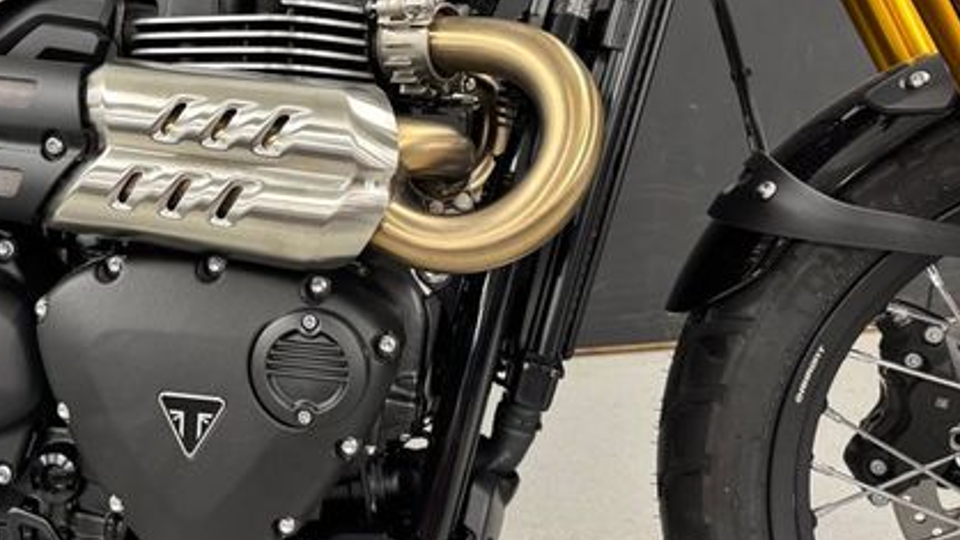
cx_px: 264
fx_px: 1018
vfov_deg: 29.5
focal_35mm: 40
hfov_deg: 48.9
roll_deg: +2.2
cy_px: 182
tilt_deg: -14.6
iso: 250
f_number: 1.78
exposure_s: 1/50
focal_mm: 6.76
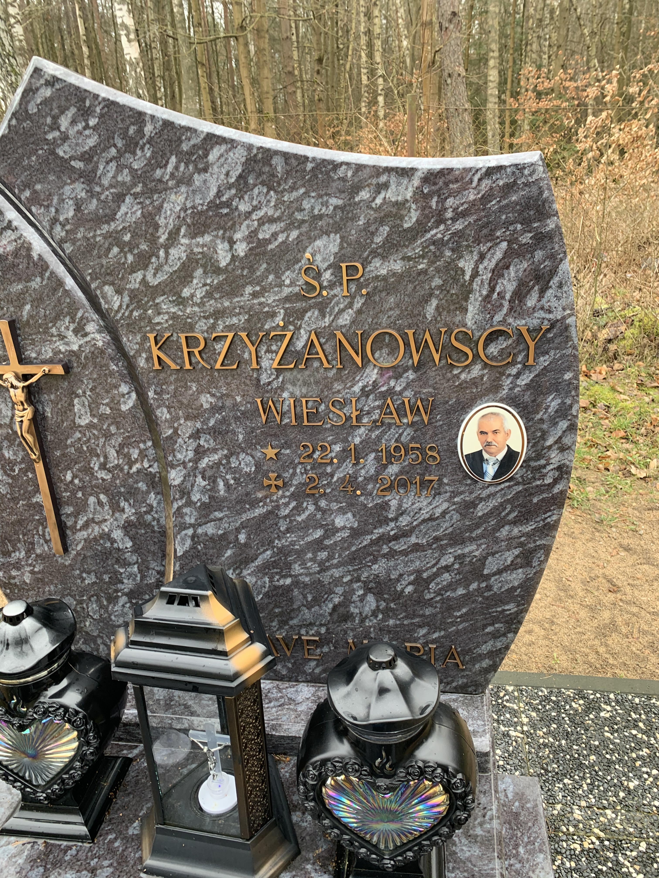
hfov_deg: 53.1
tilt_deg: -23.6
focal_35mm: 26
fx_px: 660
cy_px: 439
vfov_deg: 67.3
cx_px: 330
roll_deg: +3.2
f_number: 1.8
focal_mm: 4.25
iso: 25
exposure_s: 1/122
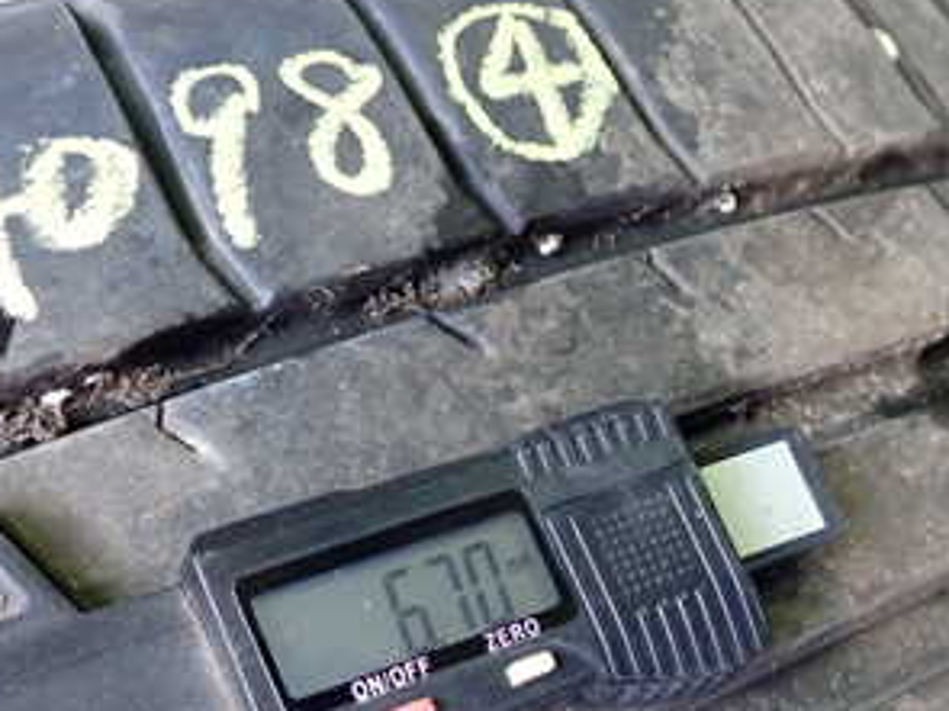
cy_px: 573
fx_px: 1672
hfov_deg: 31.2
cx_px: 708
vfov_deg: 23.6
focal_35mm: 61
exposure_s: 1/30
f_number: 2.3
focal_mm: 5.4
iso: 500
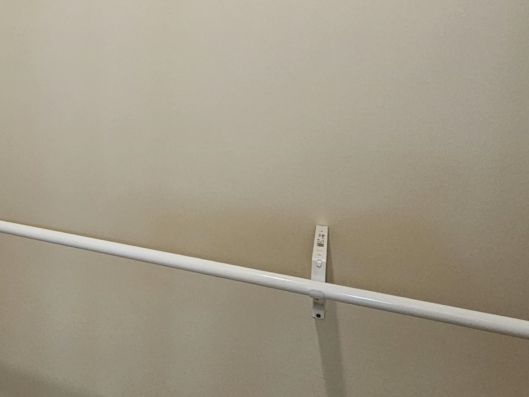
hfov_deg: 44.6
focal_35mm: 35
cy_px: 128
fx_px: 535
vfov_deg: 40.1
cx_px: -1
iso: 250
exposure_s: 1/60
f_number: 2.2
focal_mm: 2.2
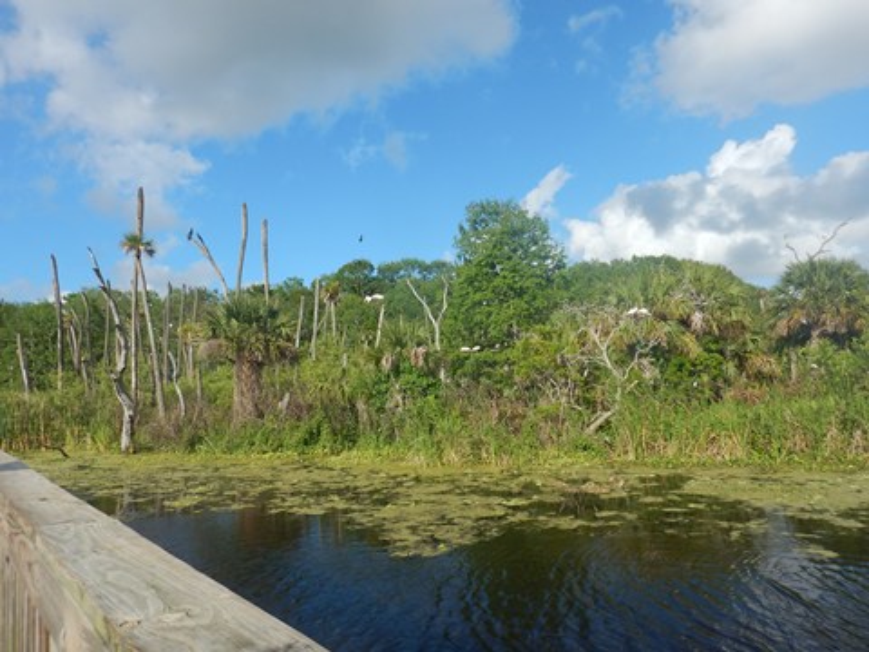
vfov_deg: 56.8
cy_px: 326
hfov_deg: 71.6
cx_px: 434
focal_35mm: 24
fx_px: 602
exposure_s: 1/1000
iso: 125
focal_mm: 4.3
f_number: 4.1
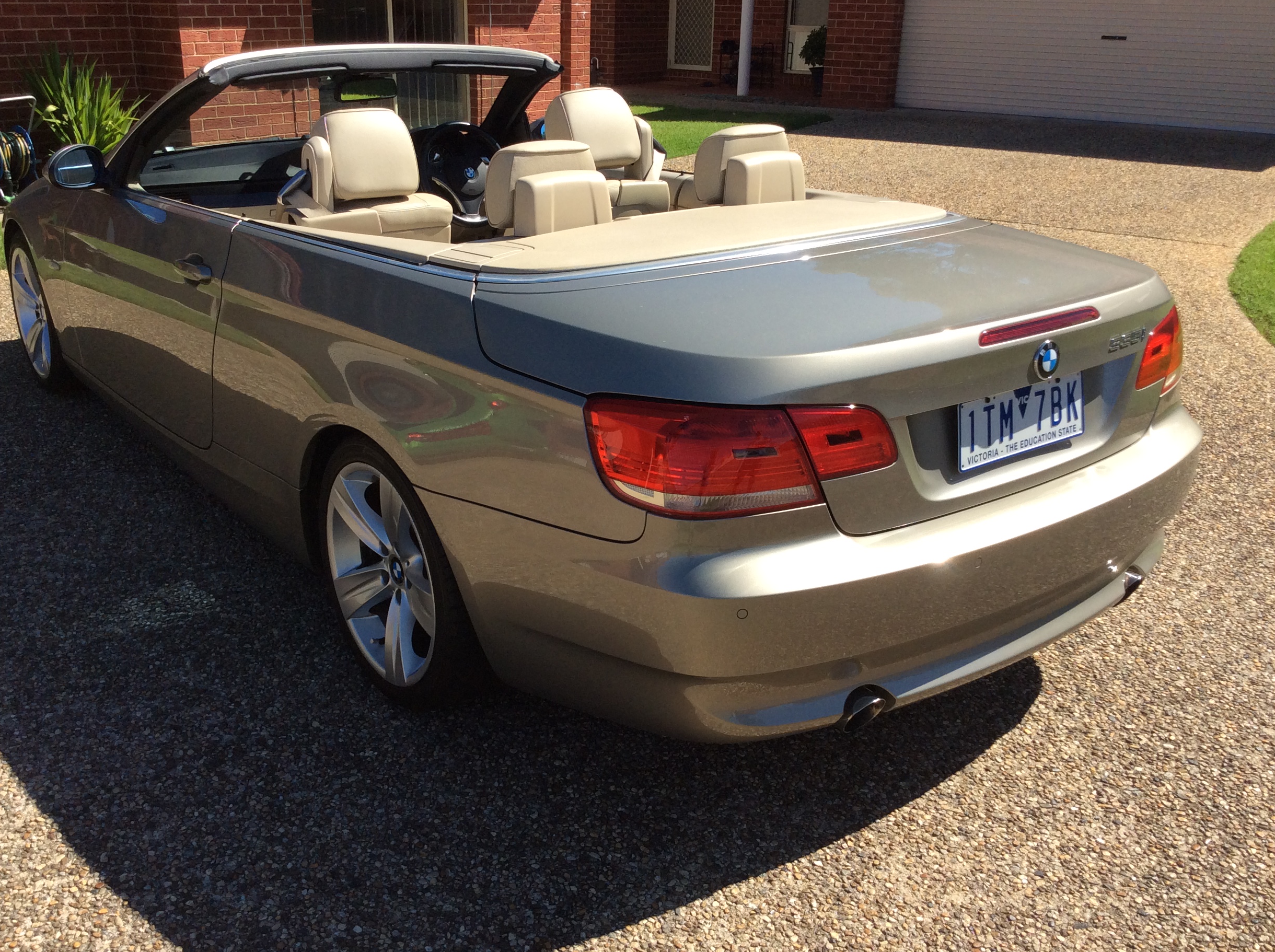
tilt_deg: -23.1
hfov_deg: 54.0
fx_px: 1250
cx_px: 600
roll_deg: +0.4
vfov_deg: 41.7
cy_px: 479
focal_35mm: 34
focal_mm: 3.3
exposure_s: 1/1395
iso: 32
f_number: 2.4
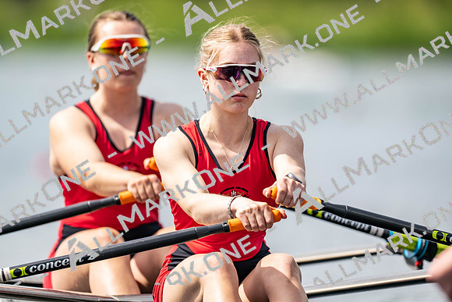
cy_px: 151
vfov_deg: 2.3
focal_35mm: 600
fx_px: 7535
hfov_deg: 3.4
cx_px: 226
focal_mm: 600
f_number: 4
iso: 320
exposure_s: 1/2500
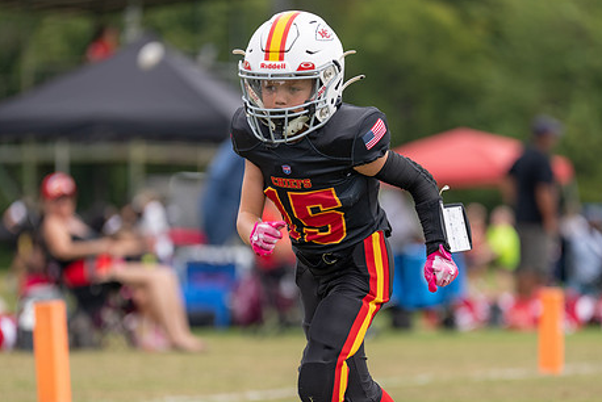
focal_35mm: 286
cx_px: 323
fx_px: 4785
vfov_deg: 4.8
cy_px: 272
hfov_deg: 7.2
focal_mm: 197
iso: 100
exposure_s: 1/1600
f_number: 2.8
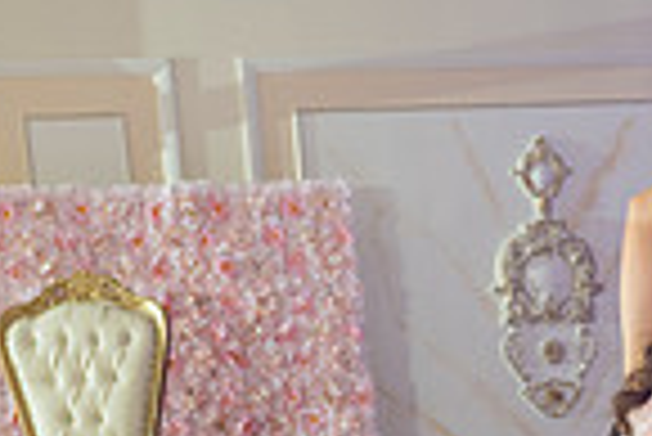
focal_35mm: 114
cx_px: 675
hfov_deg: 17.4
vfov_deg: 10.9
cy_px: 885
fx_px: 2067
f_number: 2.8
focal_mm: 24
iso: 400
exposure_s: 1/100
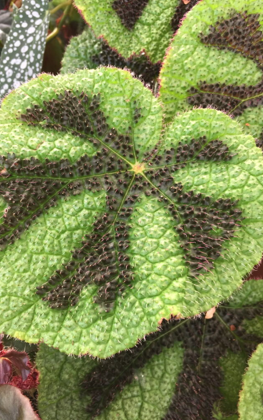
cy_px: 210
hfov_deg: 40.5
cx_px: 108
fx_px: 355
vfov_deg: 61.2
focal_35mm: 31
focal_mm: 4.15
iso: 32
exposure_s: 1/15
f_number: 2.2
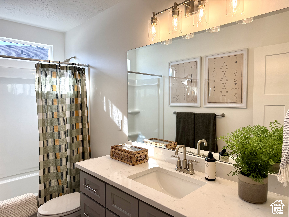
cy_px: 108
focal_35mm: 24
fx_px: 200
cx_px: 144
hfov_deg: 71.6
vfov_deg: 56.8
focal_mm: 6.76
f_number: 1.78
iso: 100
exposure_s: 1/722
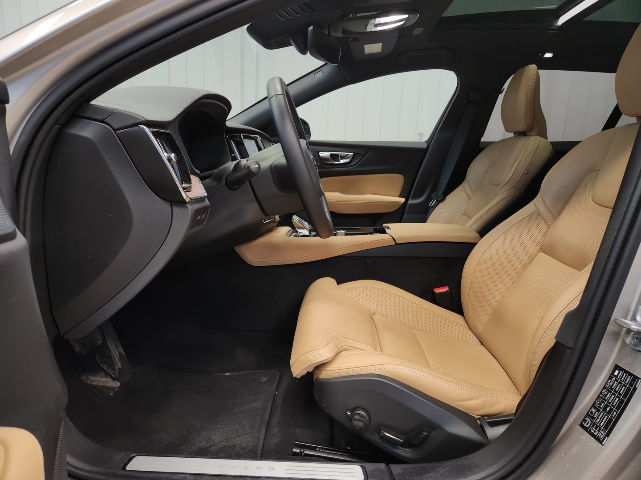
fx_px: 426
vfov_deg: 58.9
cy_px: 240
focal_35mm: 23
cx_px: 320
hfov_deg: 73.9
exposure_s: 1/100
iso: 200
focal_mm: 5.4
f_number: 1.8
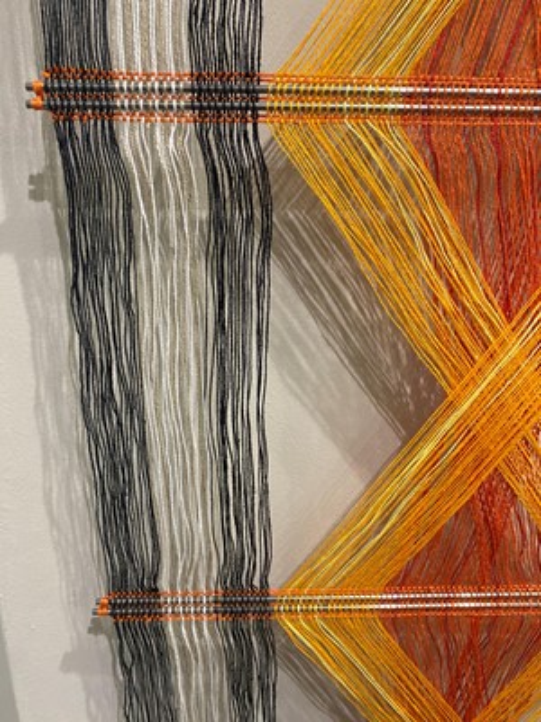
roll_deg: +0.0
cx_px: 270
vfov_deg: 67.3
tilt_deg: -17.4
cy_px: 361
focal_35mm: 26
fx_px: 542
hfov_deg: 53.1
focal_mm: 4.25
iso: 125
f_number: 1.8
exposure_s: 1/50
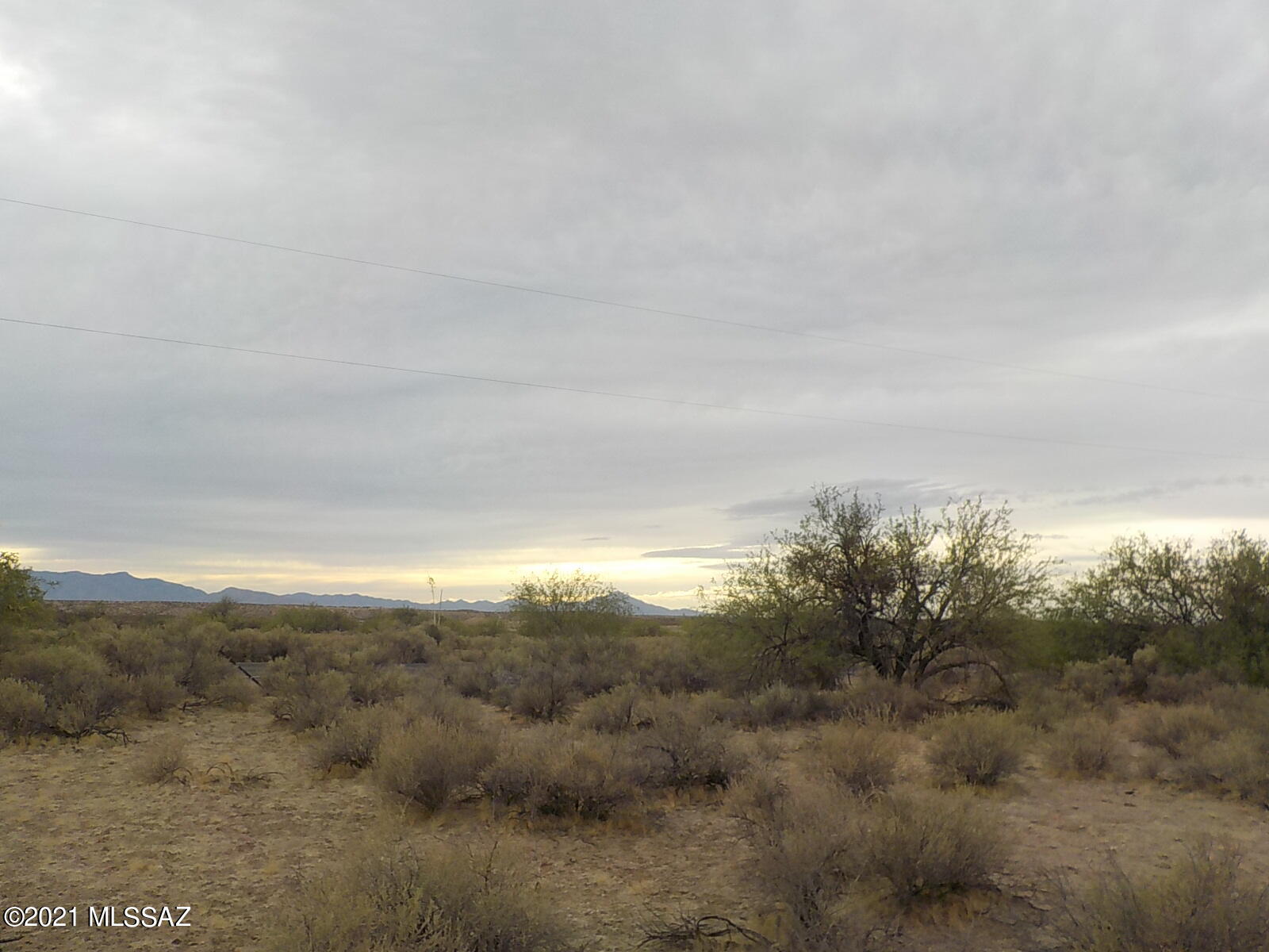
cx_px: 634
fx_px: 1100
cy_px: 476
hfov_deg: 60.0
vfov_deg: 46.8
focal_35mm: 30
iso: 125
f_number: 3.3
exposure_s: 1/500
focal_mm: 4.1
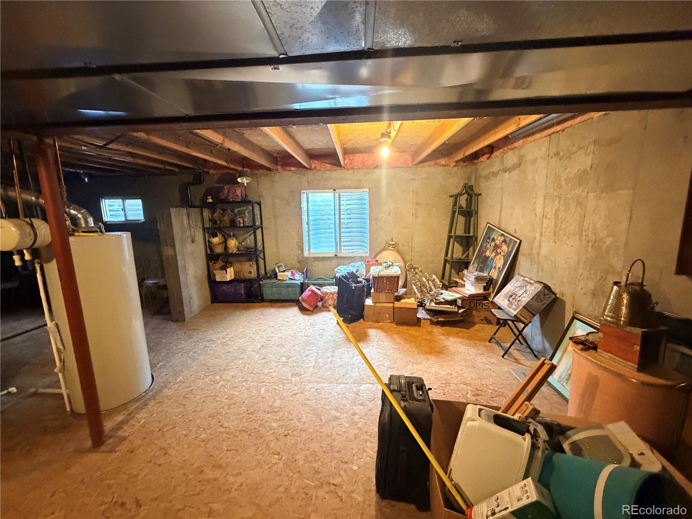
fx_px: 280
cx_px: 346
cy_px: 260
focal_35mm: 14
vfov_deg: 85.7
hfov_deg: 102.1
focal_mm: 2.22
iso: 1000
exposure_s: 1/60
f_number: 2.2
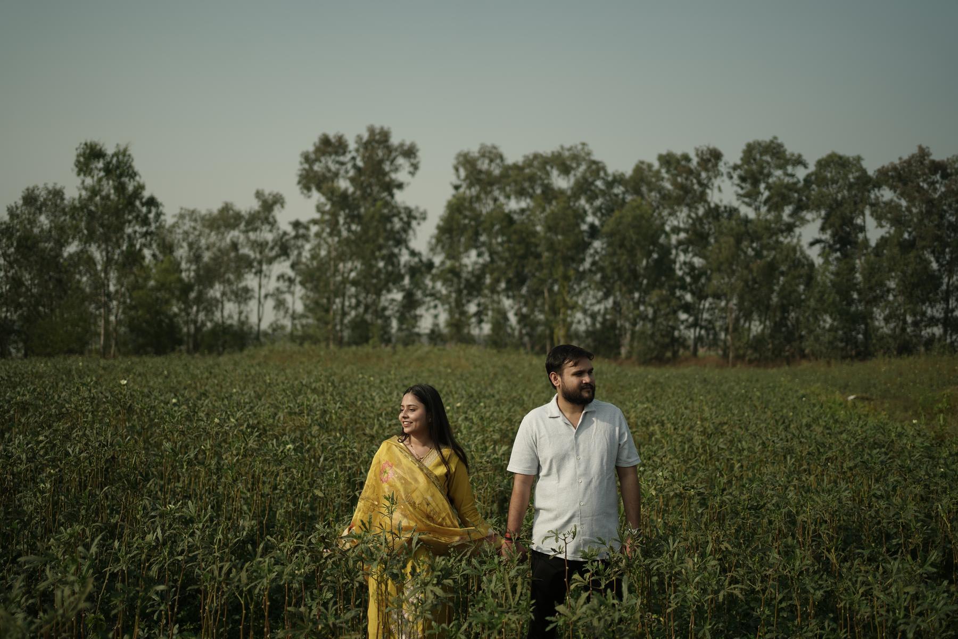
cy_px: 320
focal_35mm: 35
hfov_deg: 54.4
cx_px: 479
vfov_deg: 37.9
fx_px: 931
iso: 50
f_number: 1.8
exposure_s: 1/2000
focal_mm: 35
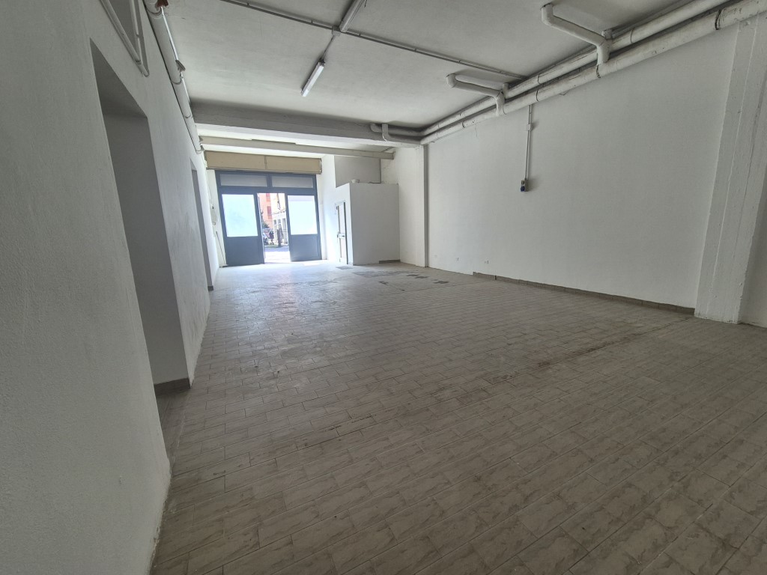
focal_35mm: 13
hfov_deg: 106.2
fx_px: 288
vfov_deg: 89.9
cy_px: 288
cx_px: 384
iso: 64
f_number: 2.2
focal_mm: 2.2
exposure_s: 1/100
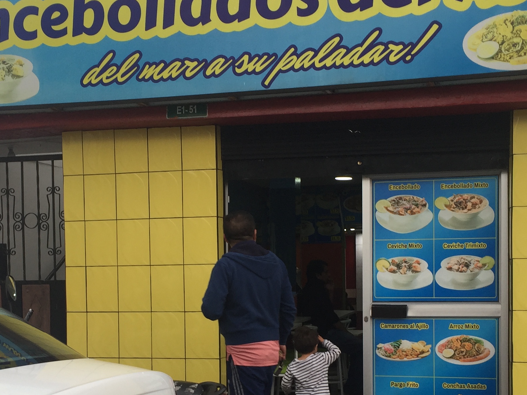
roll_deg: +0.2
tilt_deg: -0.8
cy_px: 293
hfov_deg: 32.7
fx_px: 898
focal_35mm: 59
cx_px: 250
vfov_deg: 24.6
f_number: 2.2
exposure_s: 1/120
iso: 32
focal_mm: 4.15
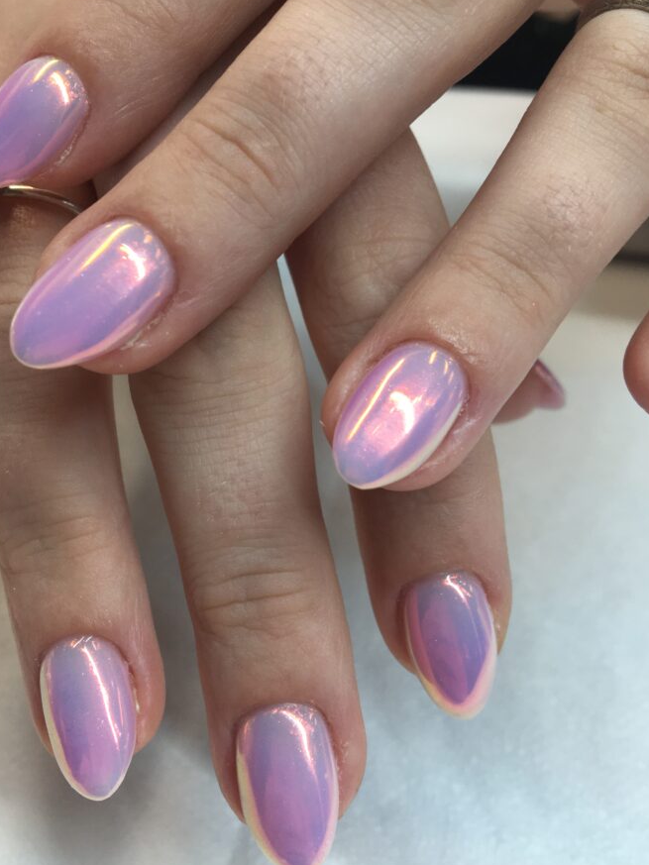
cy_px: 451
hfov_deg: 41.7
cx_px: 278
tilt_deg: -36.9
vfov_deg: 53.9
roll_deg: -0.9
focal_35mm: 34
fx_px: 850
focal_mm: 4.15
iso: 40
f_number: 2.2
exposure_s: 1/100
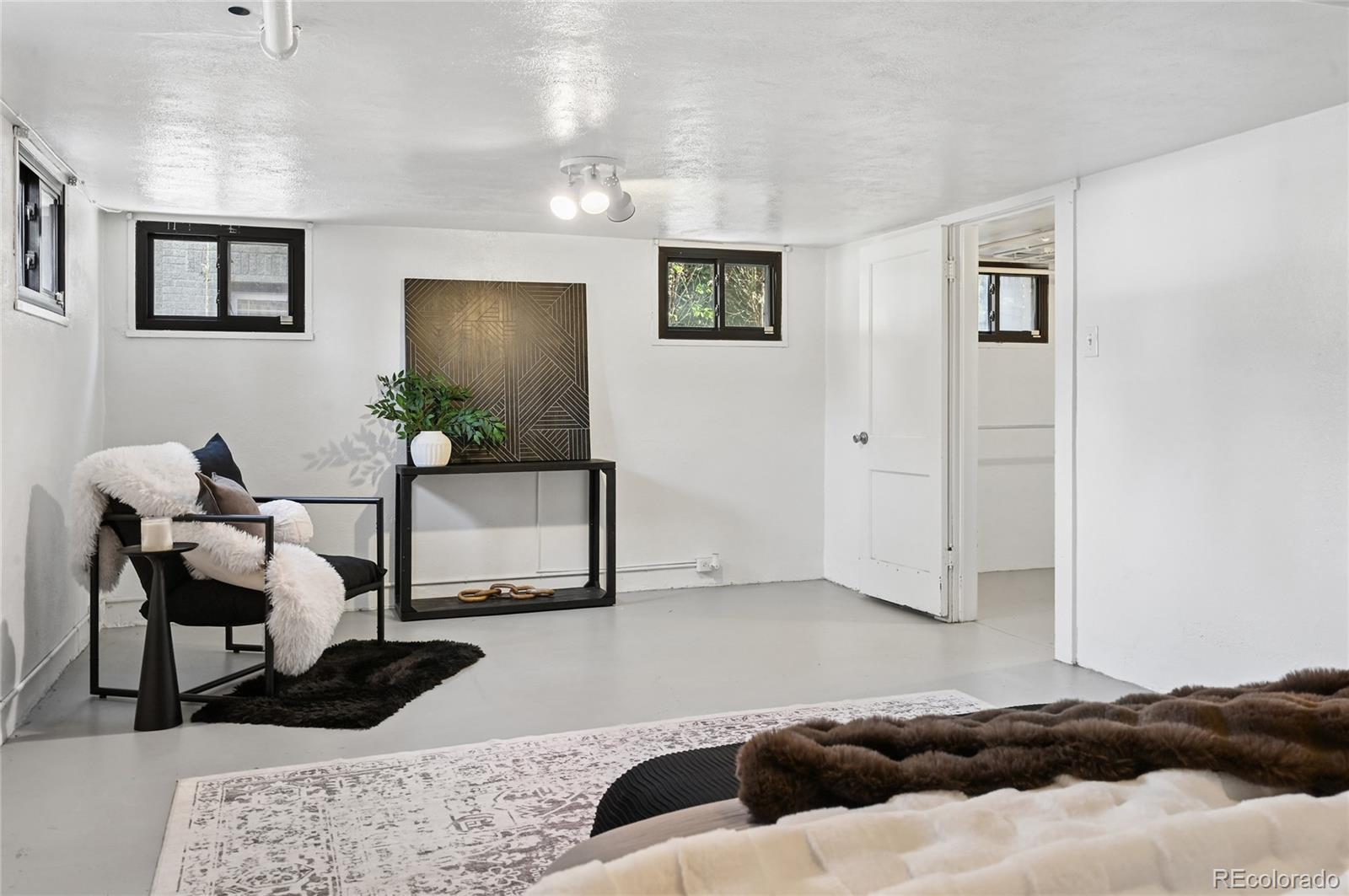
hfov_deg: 69.5
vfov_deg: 49.4
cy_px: 448
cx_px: 674
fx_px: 973
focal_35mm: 26
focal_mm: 26
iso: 400
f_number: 10
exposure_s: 1/6
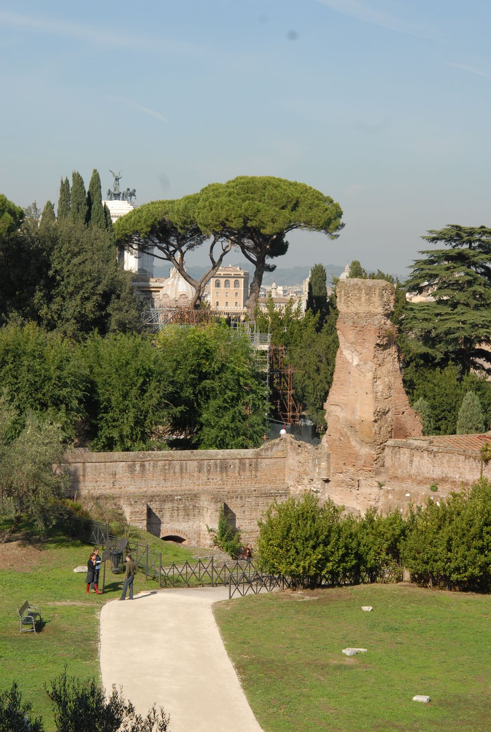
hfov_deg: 16.3
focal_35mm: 84
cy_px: 366
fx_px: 1713
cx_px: 246
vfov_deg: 24.2
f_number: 10
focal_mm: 56
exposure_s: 1/400
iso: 200
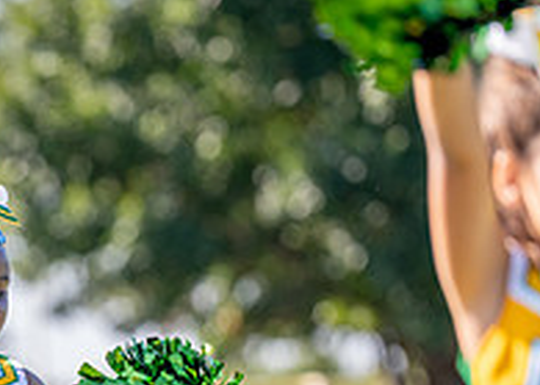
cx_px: -99
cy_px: 459
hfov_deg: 4.0
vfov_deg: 2.9
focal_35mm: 498
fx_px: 7632
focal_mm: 148
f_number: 2.8
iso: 250
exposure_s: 1/2000
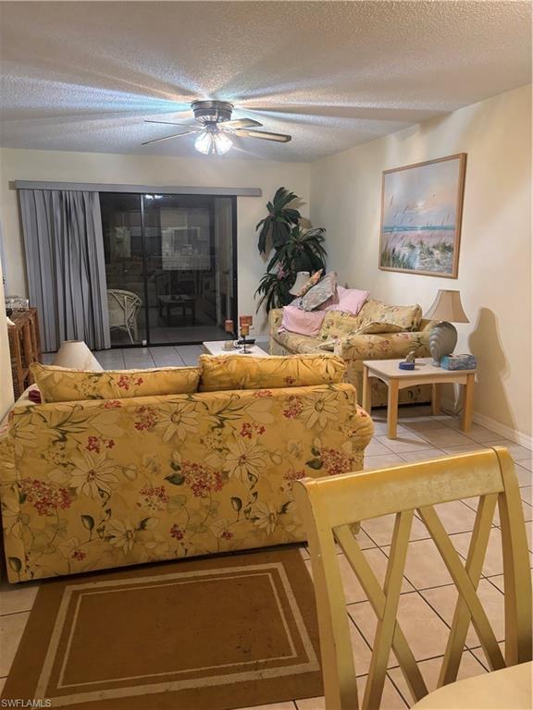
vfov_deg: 67.3
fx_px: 534
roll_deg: -0.8
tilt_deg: -12.3
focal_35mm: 26
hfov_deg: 53.1
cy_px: 355
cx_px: 266
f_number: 1.6
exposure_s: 1/60
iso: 250
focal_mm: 5.96
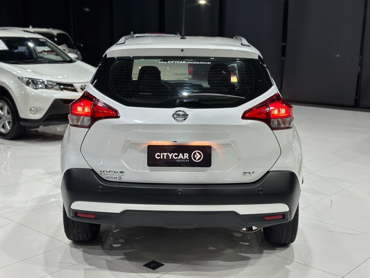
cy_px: 139
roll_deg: -1.2
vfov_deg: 30.3
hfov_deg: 39.7
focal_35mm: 48
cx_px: 185
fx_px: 513
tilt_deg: -11.6
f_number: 1.78
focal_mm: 6.86
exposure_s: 1/120
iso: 160
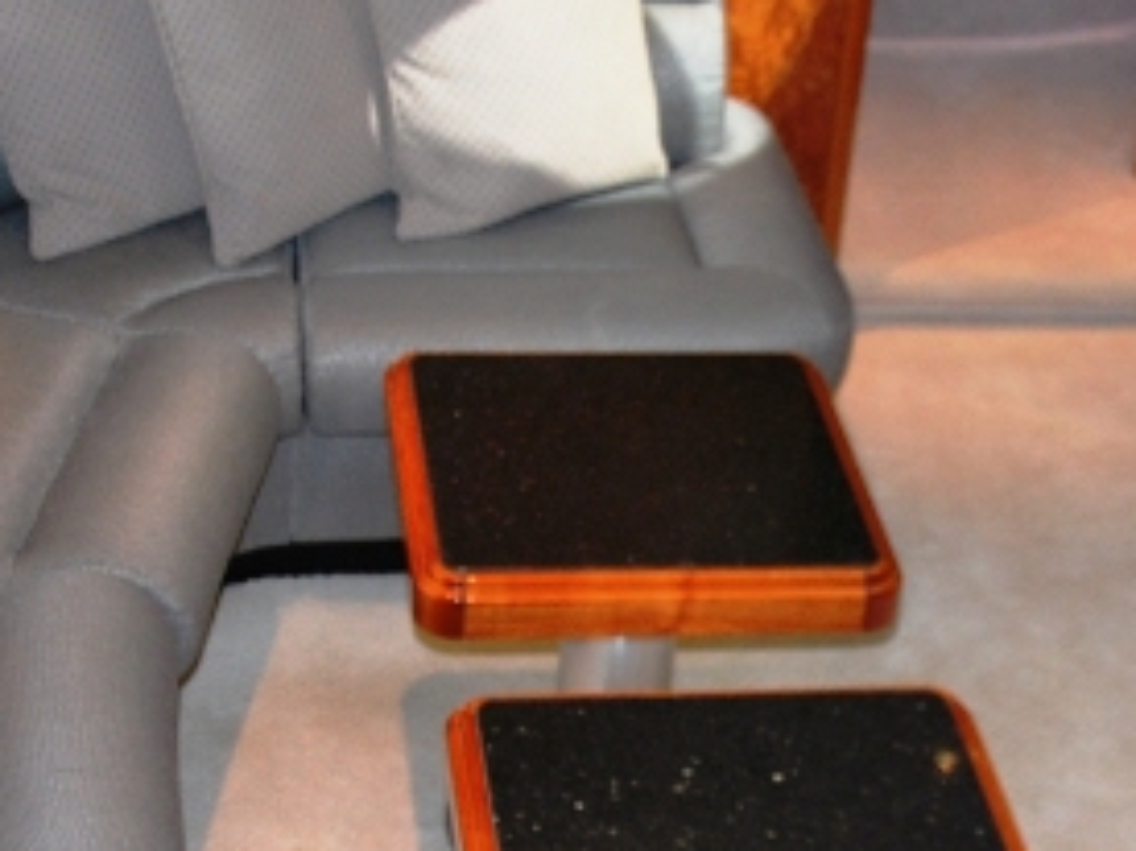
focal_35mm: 81
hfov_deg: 24.0
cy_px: 717
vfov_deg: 18.0
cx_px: 731
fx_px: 2657
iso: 200
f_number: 3.5
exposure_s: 1/60
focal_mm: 18
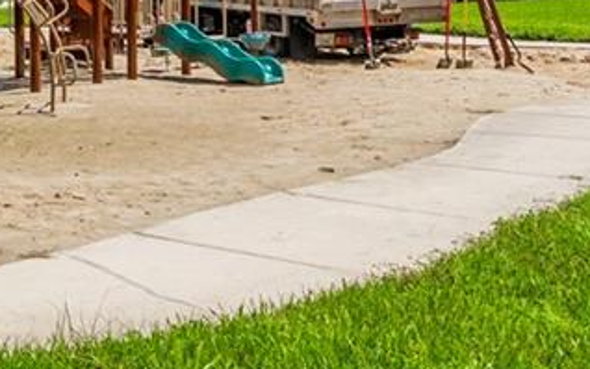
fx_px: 1360
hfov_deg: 21.8
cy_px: -56
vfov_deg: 15.0
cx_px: -202
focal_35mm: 85
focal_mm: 11
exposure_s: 1/1250
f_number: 5.6
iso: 320
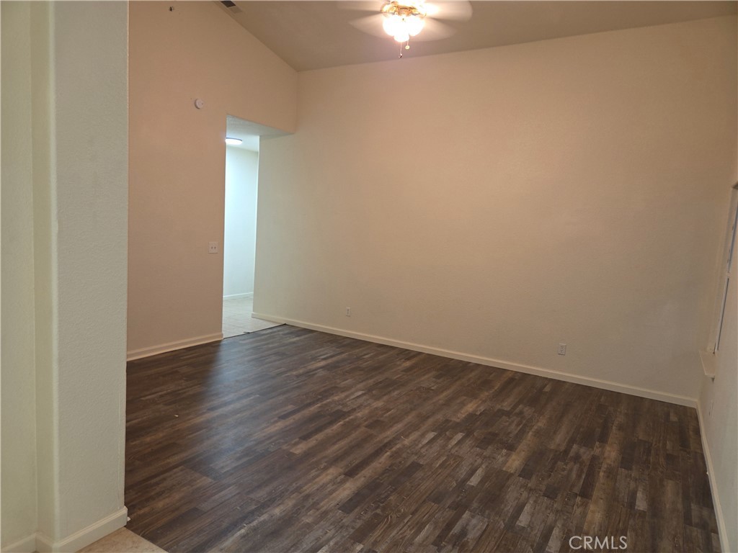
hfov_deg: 73.9
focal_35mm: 23
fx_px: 490
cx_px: 369
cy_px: 276
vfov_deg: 58.9
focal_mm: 5.4
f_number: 1.8
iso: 100
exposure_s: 1/24
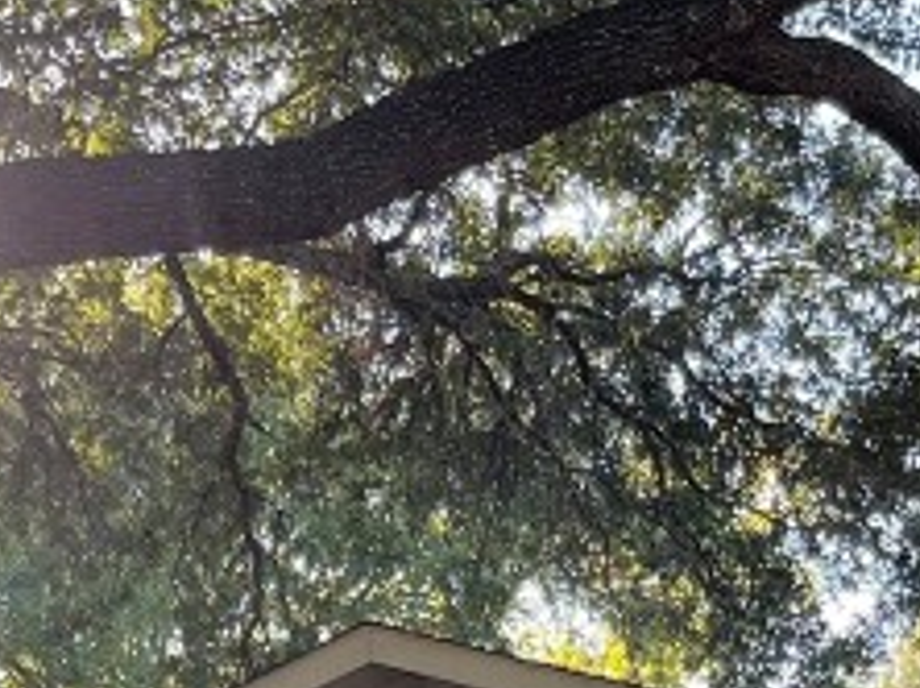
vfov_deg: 11.6
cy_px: 1144
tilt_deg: +2.7
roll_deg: +0.6
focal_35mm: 120
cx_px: 472
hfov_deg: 16.4
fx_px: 3186
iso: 32
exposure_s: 1/316
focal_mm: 5.1
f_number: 1.6
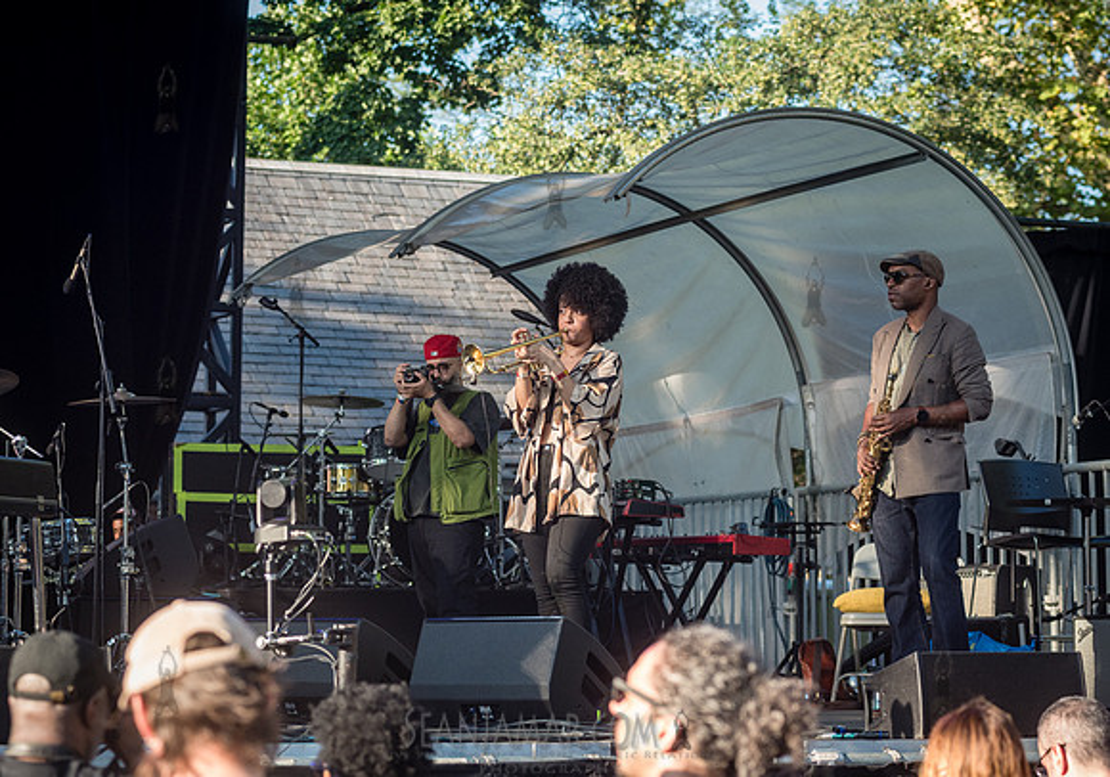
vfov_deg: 13.0
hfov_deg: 18.6
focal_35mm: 108
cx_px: 606
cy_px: 372
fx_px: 3397
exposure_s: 1/1000
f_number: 4.5
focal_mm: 100
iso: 1000
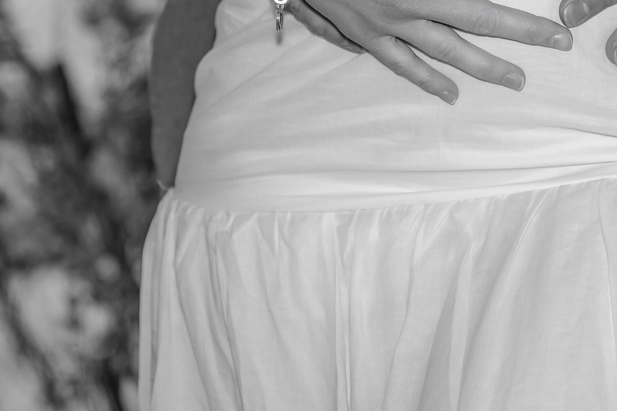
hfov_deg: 9.5
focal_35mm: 217
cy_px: -25
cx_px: 528
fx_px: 3719
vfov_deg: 6.3
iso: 64
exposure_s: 1/1000
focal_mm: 75
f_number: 2.8
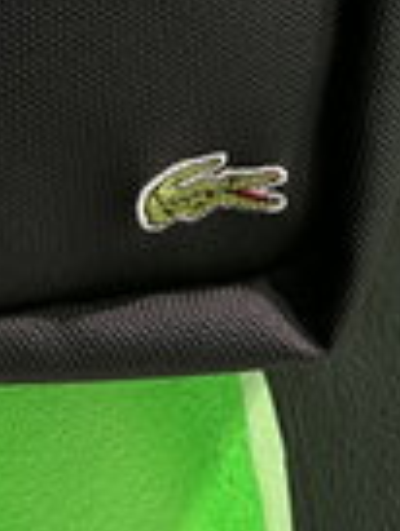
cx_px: 0
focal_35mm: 101
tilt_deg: +2.5
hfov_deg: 14.4
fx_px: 1554
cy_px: -234
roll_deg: -0.1
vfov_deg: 17.7
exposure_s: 1/50
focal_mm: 5.7
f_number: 1.5
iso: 125
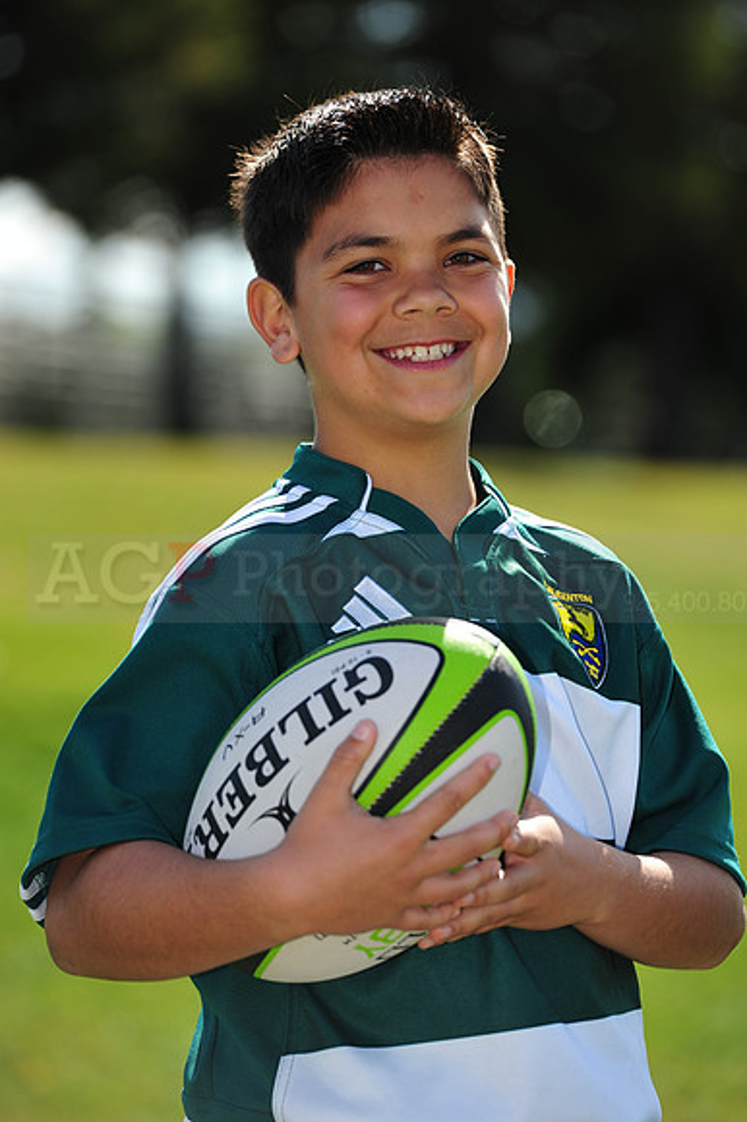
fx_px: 6232
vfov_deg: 10.3
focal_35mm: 200
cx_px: 374
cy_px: 561
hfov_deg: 6.9
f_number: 4.5
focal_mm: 200
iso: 200
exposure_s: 1/800
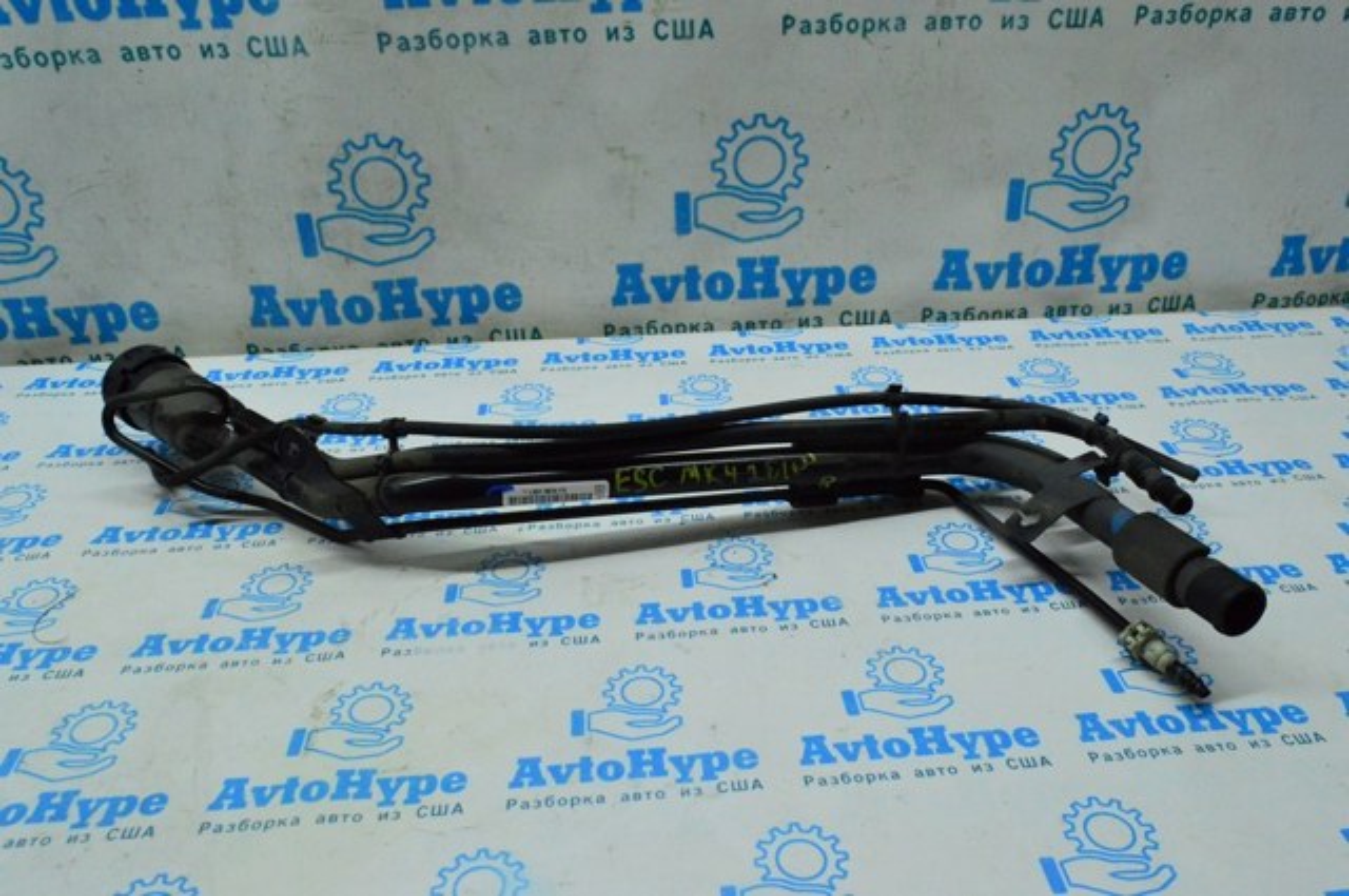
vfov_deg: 43.5
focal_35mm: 30
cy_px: 448
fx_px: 1123
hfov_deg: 62.0
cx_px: 674
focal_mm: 20
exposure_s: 1/200
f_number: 11
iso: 6400
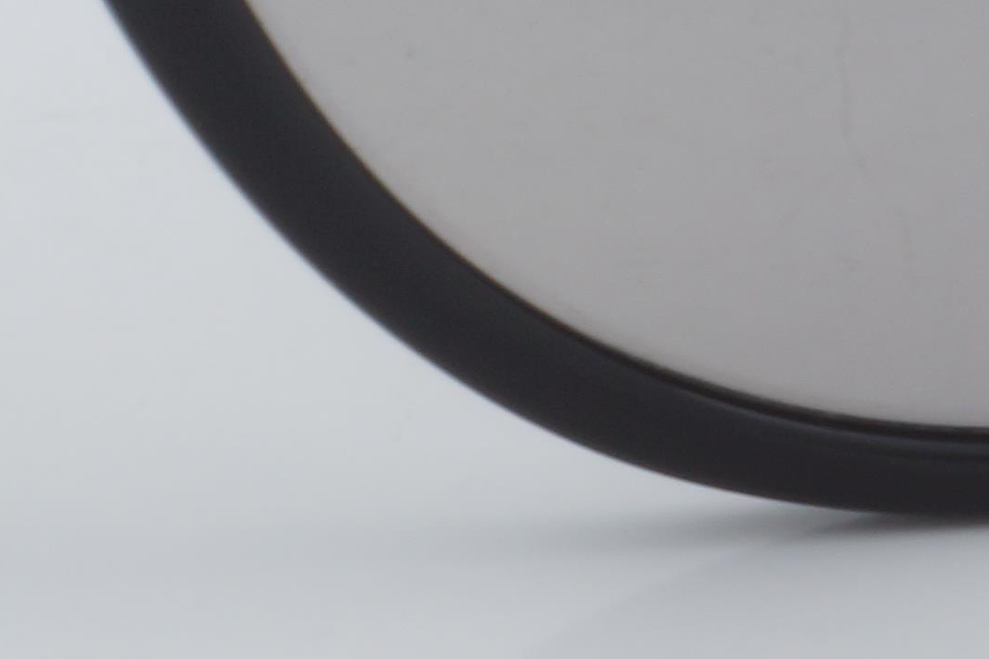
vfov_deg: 3.3
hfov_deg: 4.9
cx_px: -343
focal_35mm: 419
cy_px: -788
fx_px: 11510
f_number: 32
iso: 100
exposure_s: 1/3
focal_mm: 50
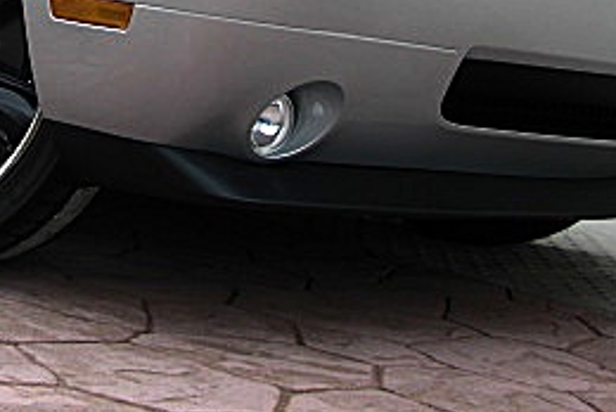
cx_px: 133
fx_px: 1576
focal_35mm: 92
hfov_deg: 21.9
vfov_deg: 14.5
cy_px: -50
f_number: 2.8
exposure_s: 1/250
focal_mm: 6.3
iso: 50
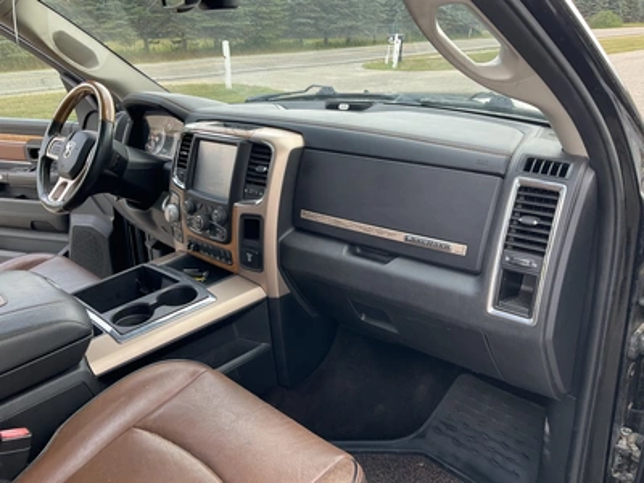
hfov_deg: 61.7
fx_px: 540
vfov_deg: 48.2
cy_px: 242
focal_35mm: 29
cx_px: 322
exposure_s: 1/122
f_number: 1.8
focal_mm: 3
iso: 20
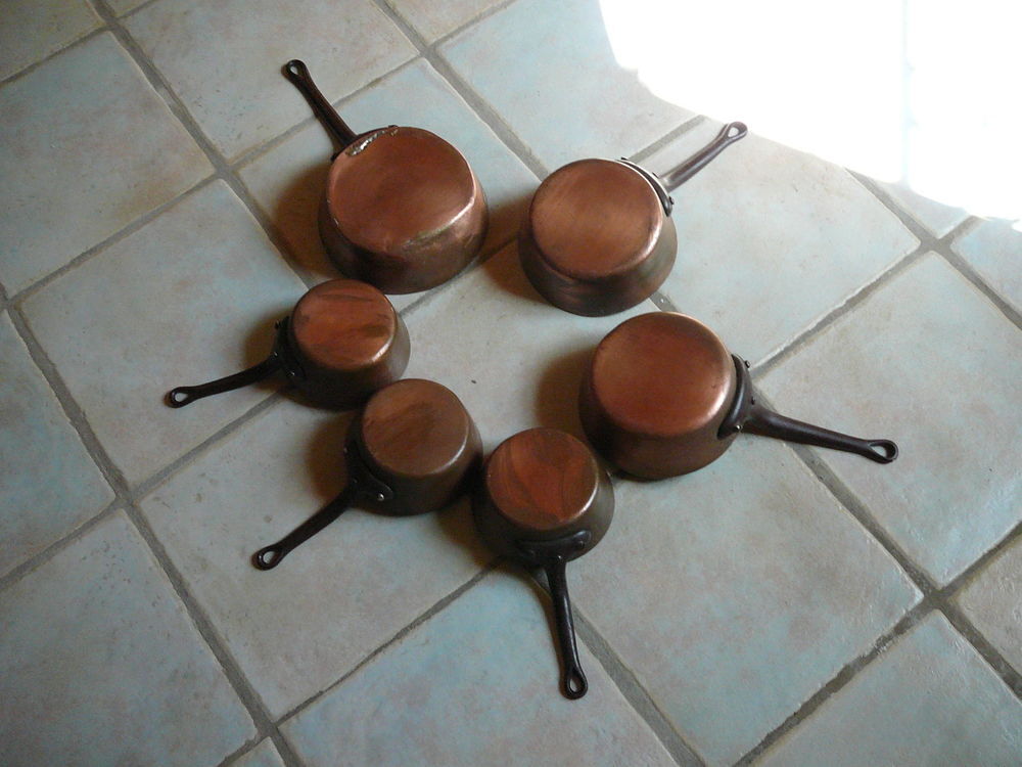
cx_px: 511
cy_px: 384
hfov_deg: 52.6
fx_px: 1033
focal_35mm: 35
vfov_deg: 40.7
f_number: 2.8
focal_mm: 5.2
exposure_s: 1/60
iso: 200
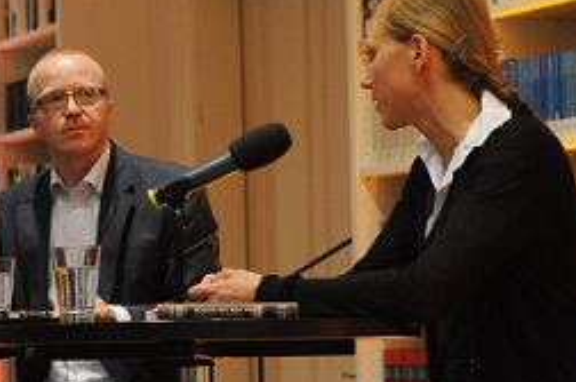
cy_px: 210
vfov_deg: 8.0
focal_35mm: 171
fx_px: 2731
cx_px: 277
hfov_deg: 12.0
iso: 1250
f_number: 4.5
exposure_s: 1/40
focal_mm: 70
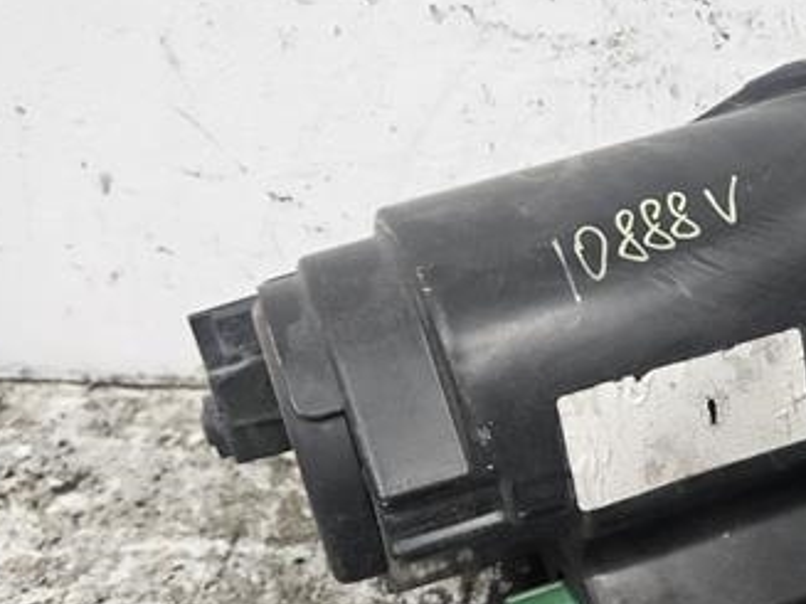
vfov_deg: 32.1
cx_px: 673
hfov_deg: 40.0
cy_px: 340
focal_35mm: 45
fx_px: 1047
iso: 500
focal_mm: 5.4
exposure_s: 1/100
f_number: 1.8
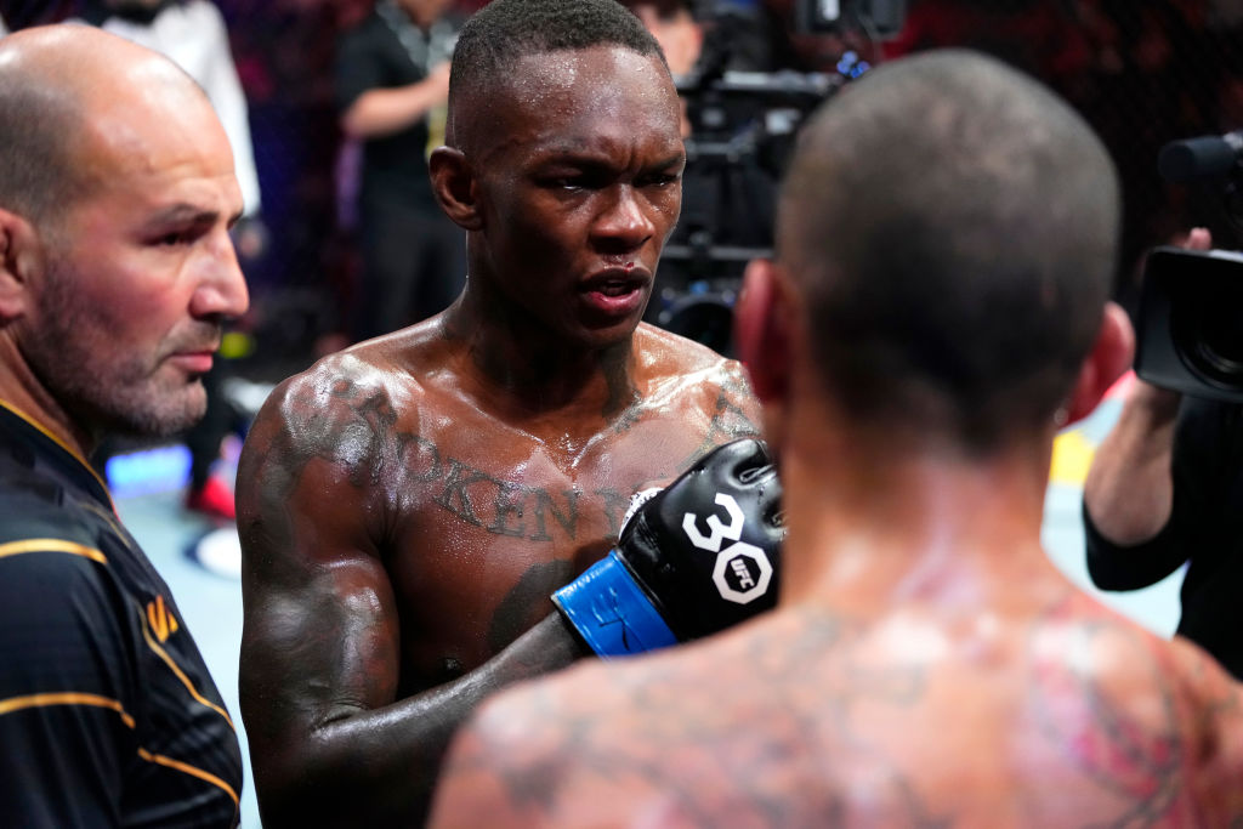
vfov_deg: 19.5
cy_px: 414
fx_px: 2417
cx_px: 622
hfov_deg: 28.8
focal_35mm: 70
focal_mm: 70
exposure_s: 1/1250
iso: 3200
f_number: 2.8
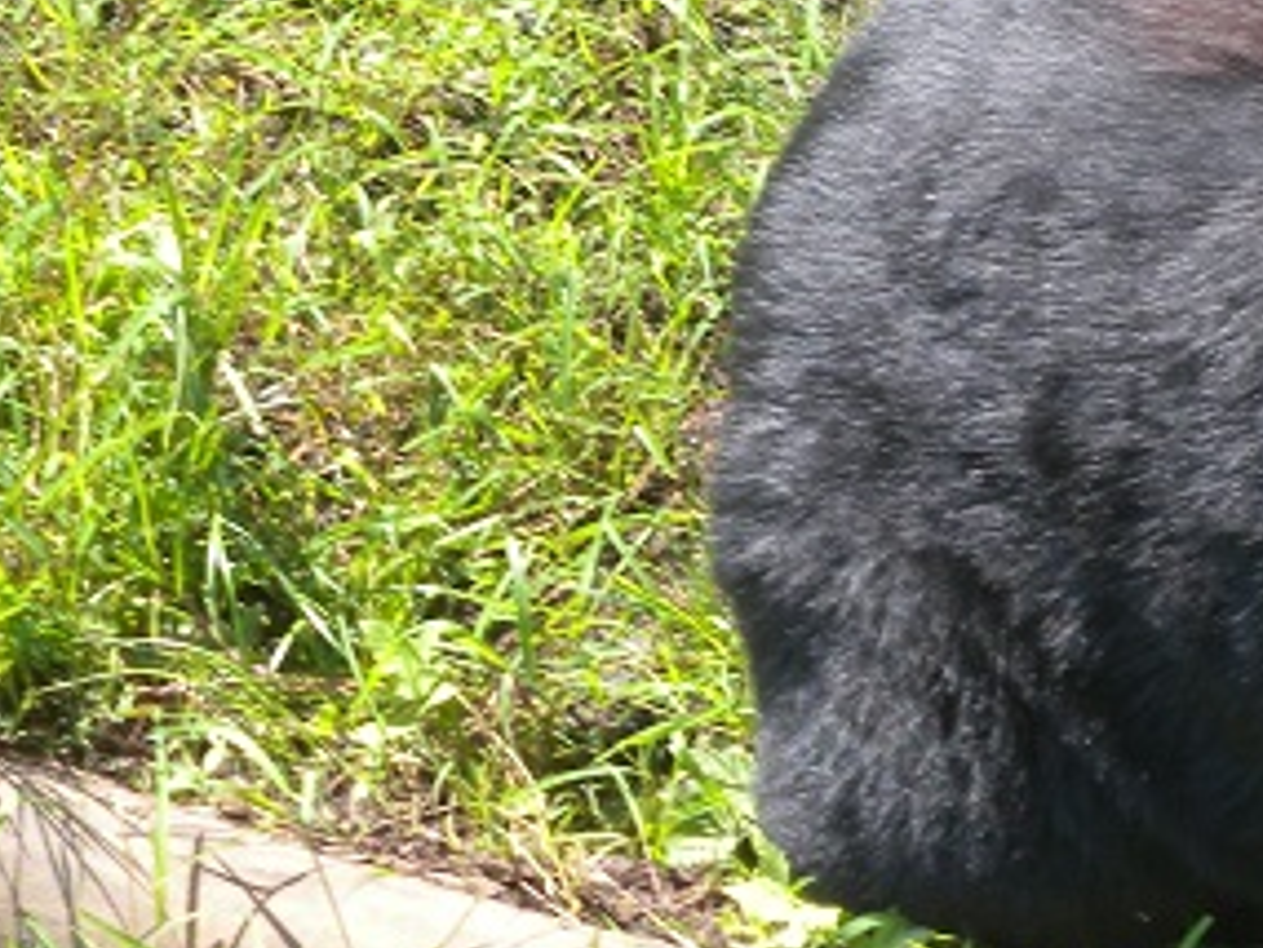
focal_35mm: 332
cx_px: 1770
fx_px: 12118
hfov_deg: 5.9
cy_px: 66
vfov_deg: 4.5
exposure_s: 1/62.2
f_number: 5.9
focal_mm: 24
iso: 67
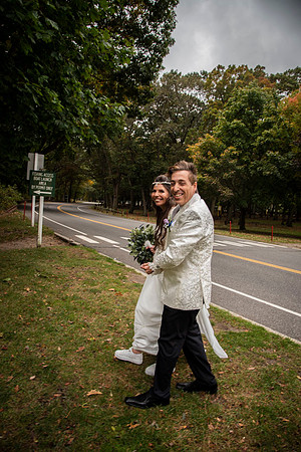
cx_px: 150
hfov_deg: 53.1
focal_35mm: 24
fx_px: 301
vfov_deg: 73.7
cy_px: 226
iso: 160
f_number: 5
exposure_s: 1/160
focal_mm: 24
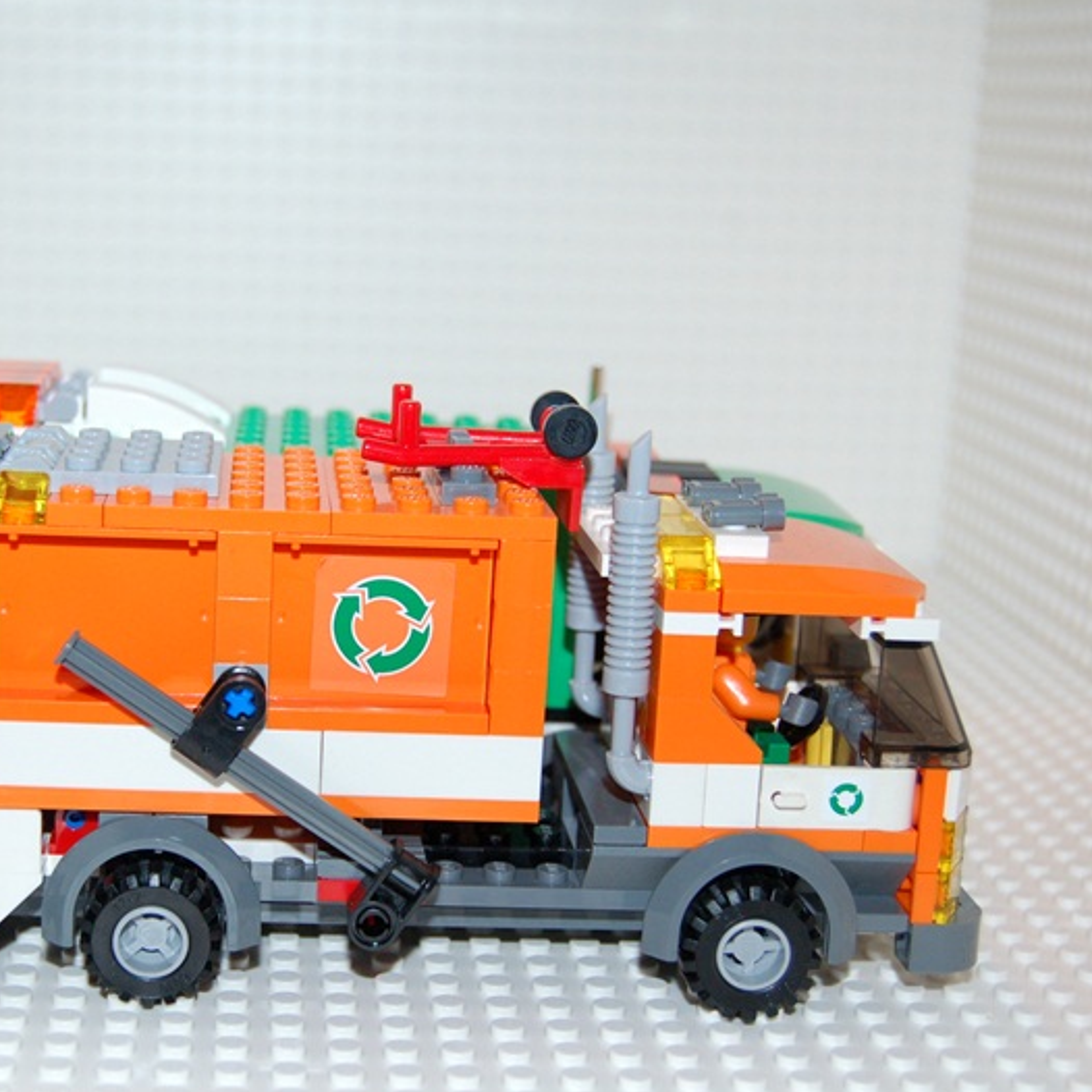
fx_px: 2213
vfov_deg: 27.7
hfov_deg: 27.5
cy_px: 544
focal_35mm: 62
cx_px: 332
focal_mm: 32
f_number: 4.5
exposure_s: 1/60
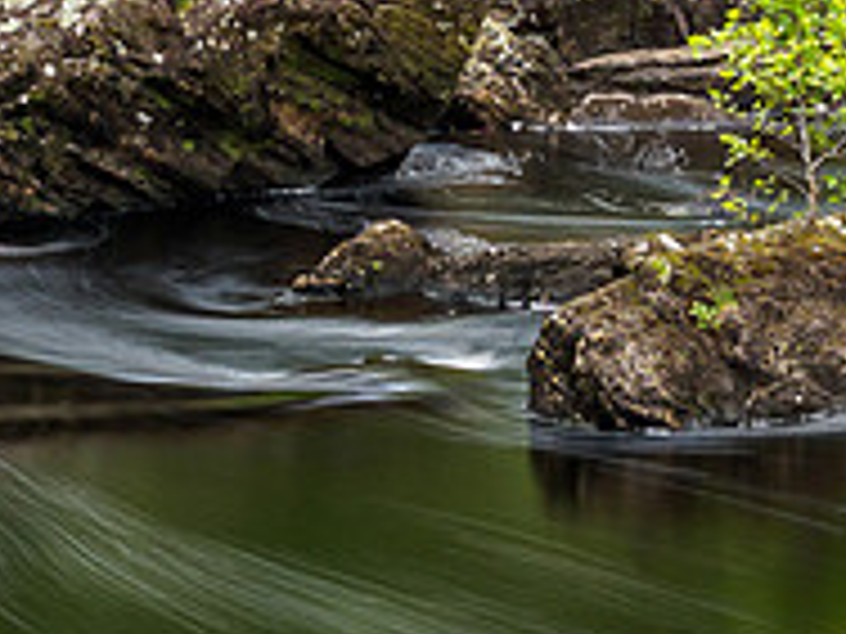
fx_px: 5255
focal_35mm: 215
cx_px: 934
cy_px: 424
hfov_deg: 9.1
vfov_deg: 6.9
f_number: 7.1
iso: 100
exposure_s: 5
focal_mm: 25
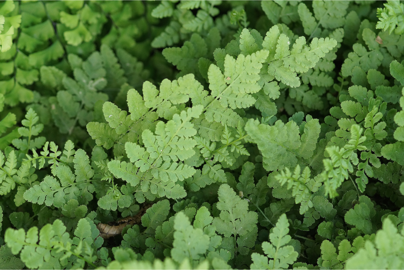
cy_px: 135
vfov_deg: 9.1
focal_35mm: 150
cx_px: 202
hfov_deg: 13.7
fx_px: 1683
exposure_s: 1/160
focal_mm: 100
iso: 640
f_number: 3.5
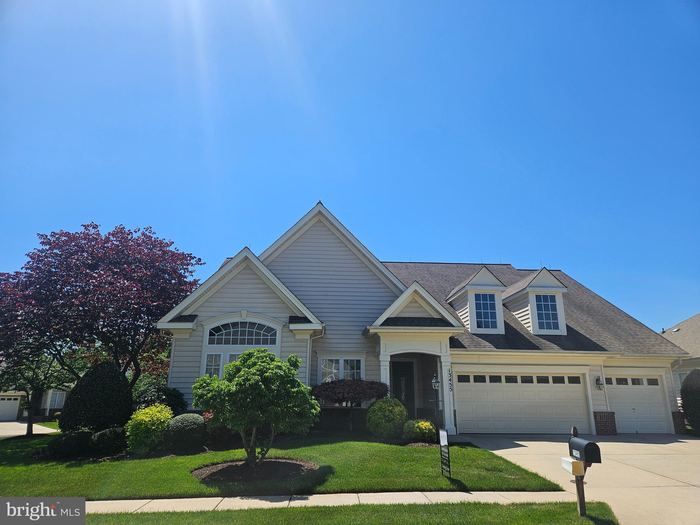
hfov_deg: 73.9
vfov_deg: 58.9
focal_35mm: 23
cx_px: 350
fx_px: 465
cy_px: 262
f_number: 1.8
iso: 25
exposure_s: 1/2510
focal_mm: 5.4
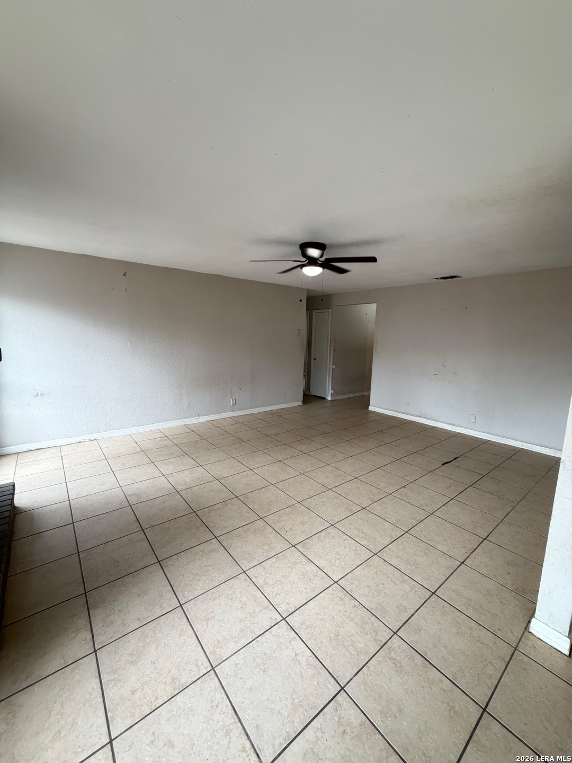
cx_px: 286
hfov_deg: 85.7
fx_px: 308
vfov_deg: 102.1
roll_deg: -1.0
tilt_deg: -8.6
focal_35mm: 14
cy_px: 382
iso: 320
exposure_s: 1/120
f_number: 2.2
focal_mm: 2.22
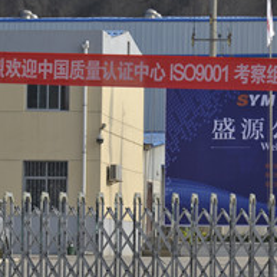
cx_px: 192
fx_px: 1791
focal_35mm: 198
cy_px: 146
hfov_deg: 8.8
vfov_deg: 8.8
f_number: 8
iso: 100
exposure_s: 1/250
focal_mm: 75
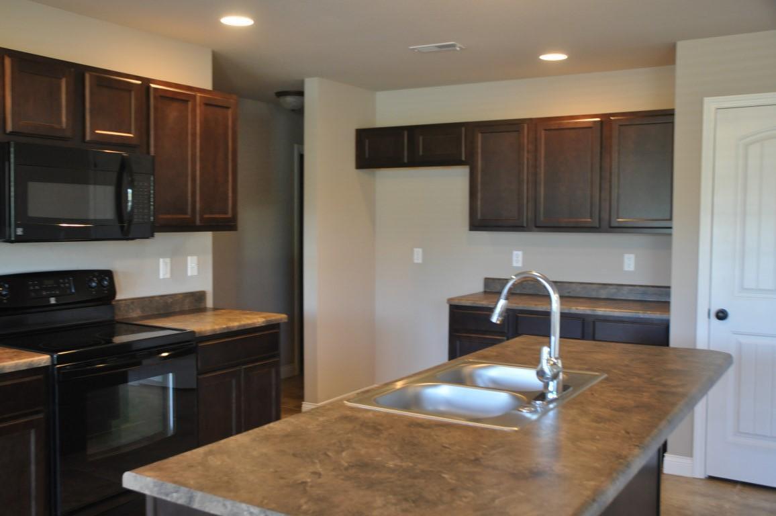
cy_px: 258
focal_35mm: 38
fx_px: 807
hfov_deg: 51.3
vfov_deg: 35.4
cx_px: 388
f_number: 3.8
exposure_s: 1/30
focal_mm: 25
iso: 1000
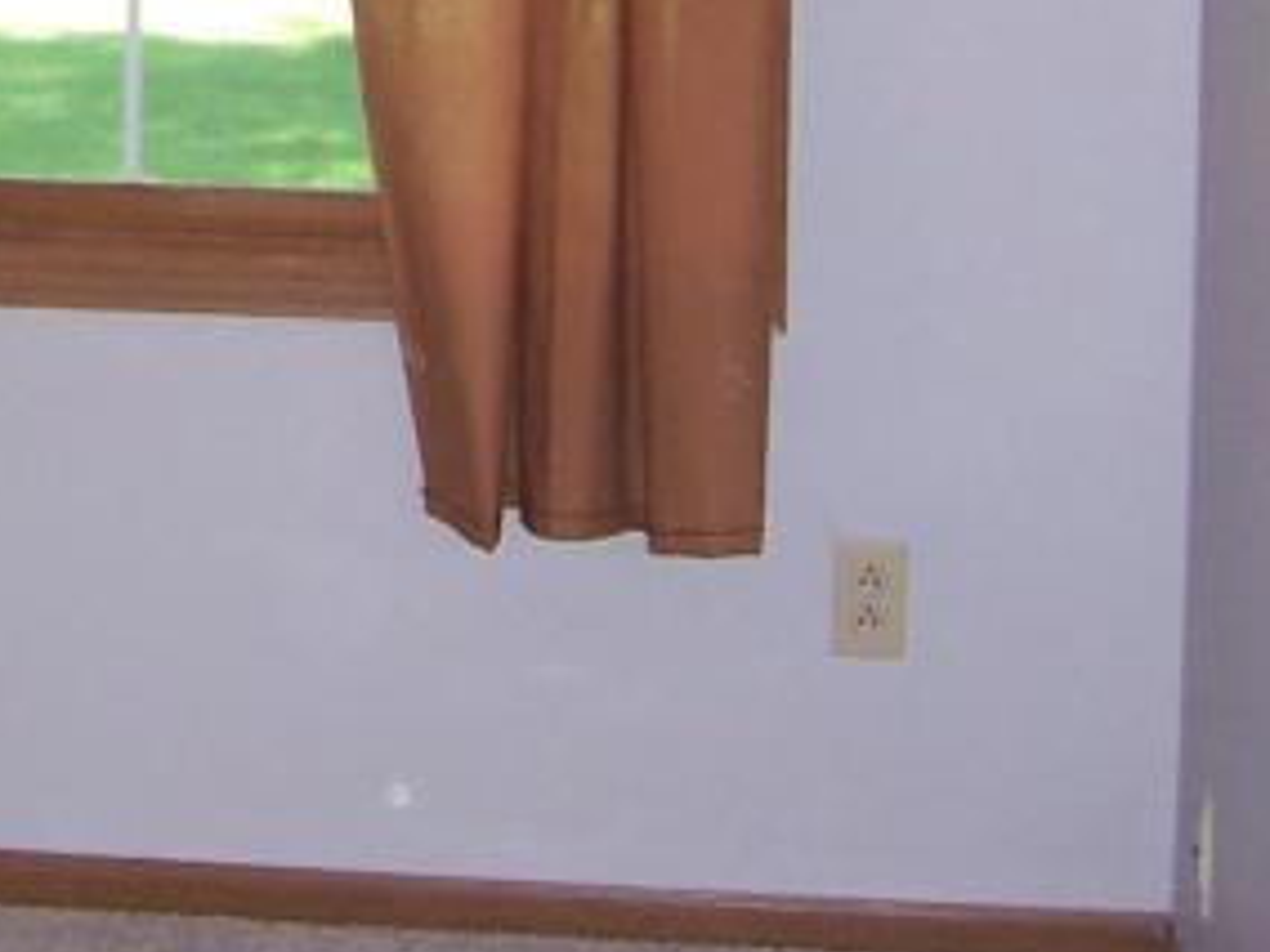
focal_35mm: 130
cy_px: -548
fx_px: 4769
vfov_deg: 10.9
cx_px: -250
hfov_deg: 14.7
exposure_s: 1/60
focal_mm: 6
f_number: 3
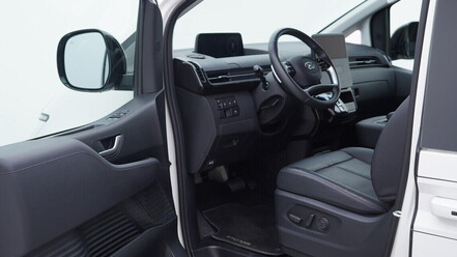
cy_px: 126
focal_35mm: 47
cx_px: 217
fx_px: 570
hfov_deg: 43.7
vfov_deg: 25.4
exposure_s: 1/50
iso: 125
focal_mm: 24
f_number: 3.2
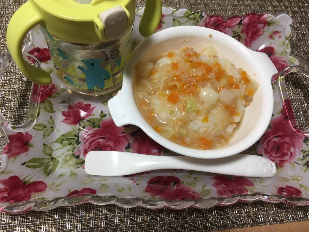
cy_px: 116
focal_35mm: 29
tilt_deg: -63.8
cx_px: 154
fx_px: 259
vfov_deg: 48.2
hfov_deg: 61.7
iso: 50
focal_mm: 4.15
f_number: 2.2
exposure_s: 1/30
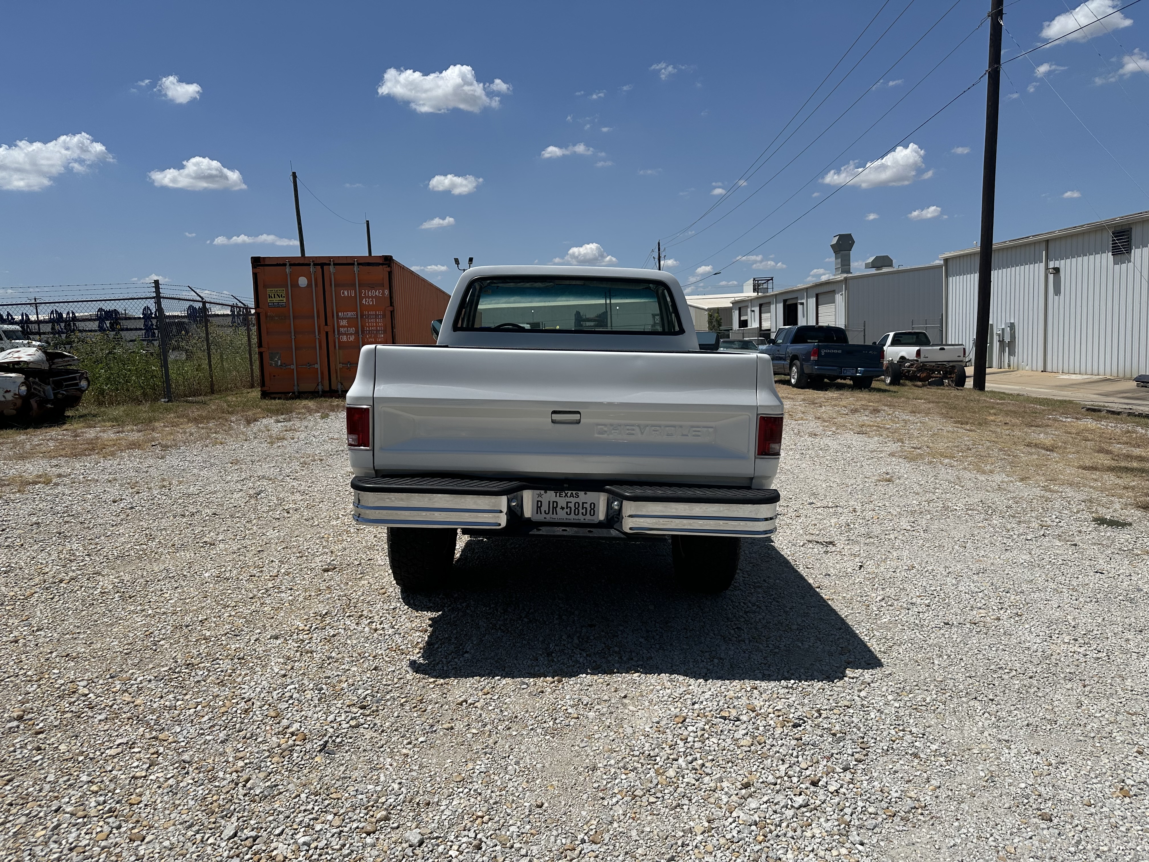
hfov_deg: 71.6
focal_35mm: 24
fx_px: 797
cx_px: 574
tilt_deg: -3.6
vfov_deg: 56.8
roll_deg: +2.7
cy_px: 431
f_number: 1.78
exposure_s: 1/9709
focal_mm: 6.86
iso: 80
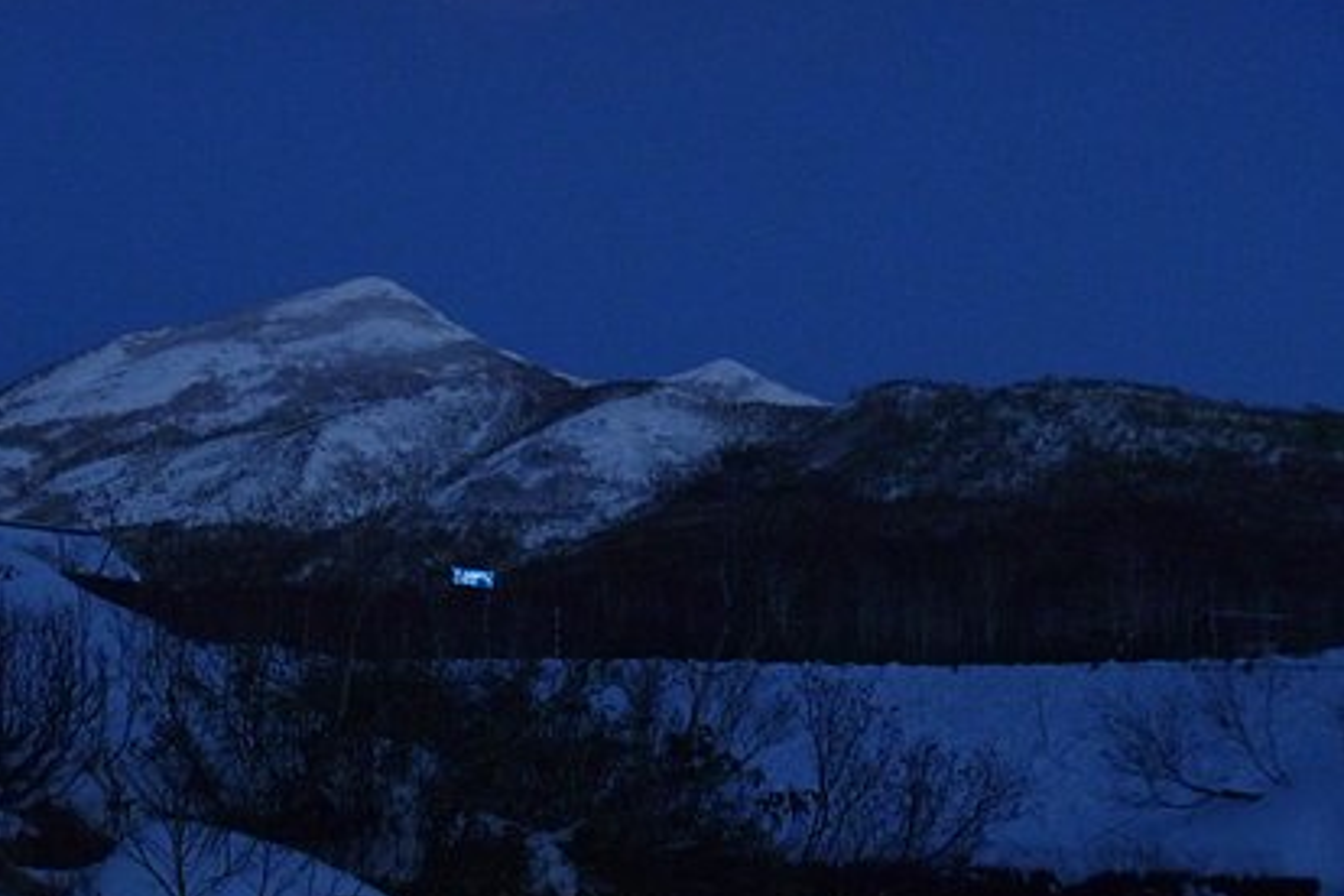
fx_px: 1680
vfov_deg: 29.6
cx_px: 516
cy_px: 607
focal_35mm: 45
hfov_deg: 43.3
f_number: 3.5
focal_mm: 6.3
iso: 400
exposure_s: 1/30
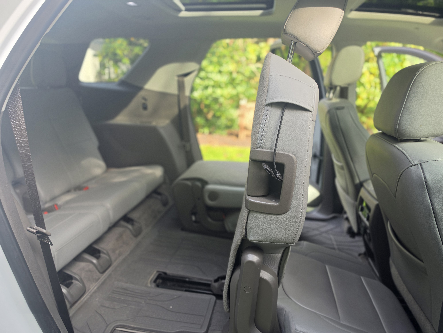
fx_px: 294
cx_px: 222
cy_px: 166
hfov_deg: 73.9
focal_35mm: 23
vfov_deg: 58.9
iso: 32
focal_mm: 6.5
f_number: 1.4
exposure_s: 1/182
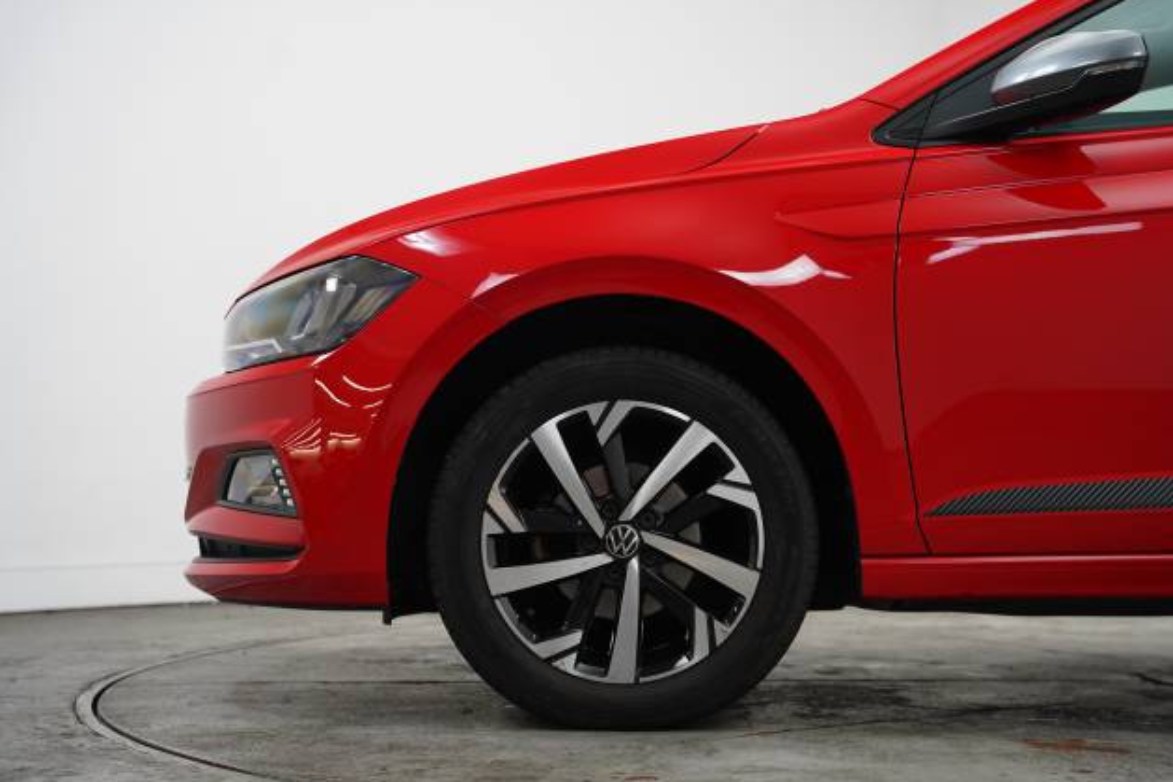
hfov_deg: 33.3
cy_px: 390
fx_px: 1961
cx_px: 595
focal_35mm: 60
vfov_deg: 22.5
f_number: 4
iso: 1600
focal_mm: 59.2
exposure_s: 1/160
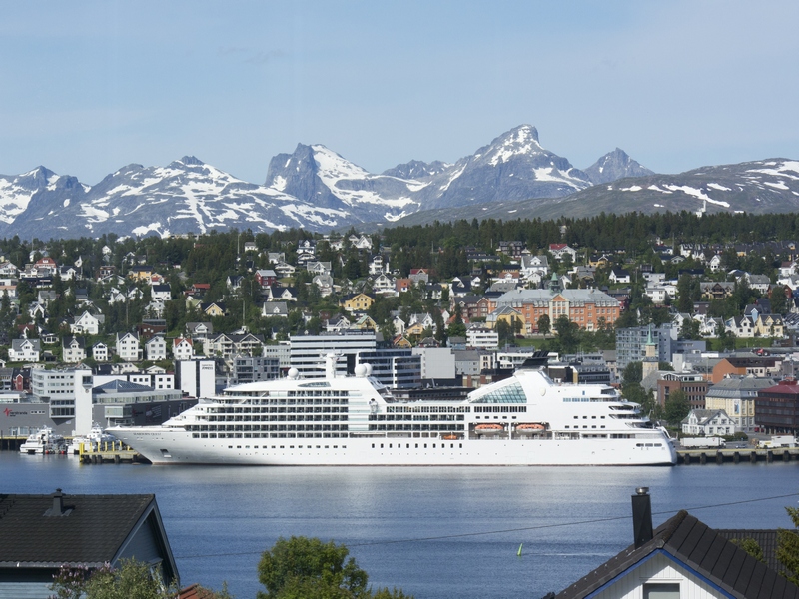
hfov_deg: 13.2
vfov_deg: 9.9
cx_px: 400
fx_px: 3462
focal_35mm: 150
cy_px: 300
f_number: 16
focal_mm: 75
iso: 320
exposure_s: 1/320
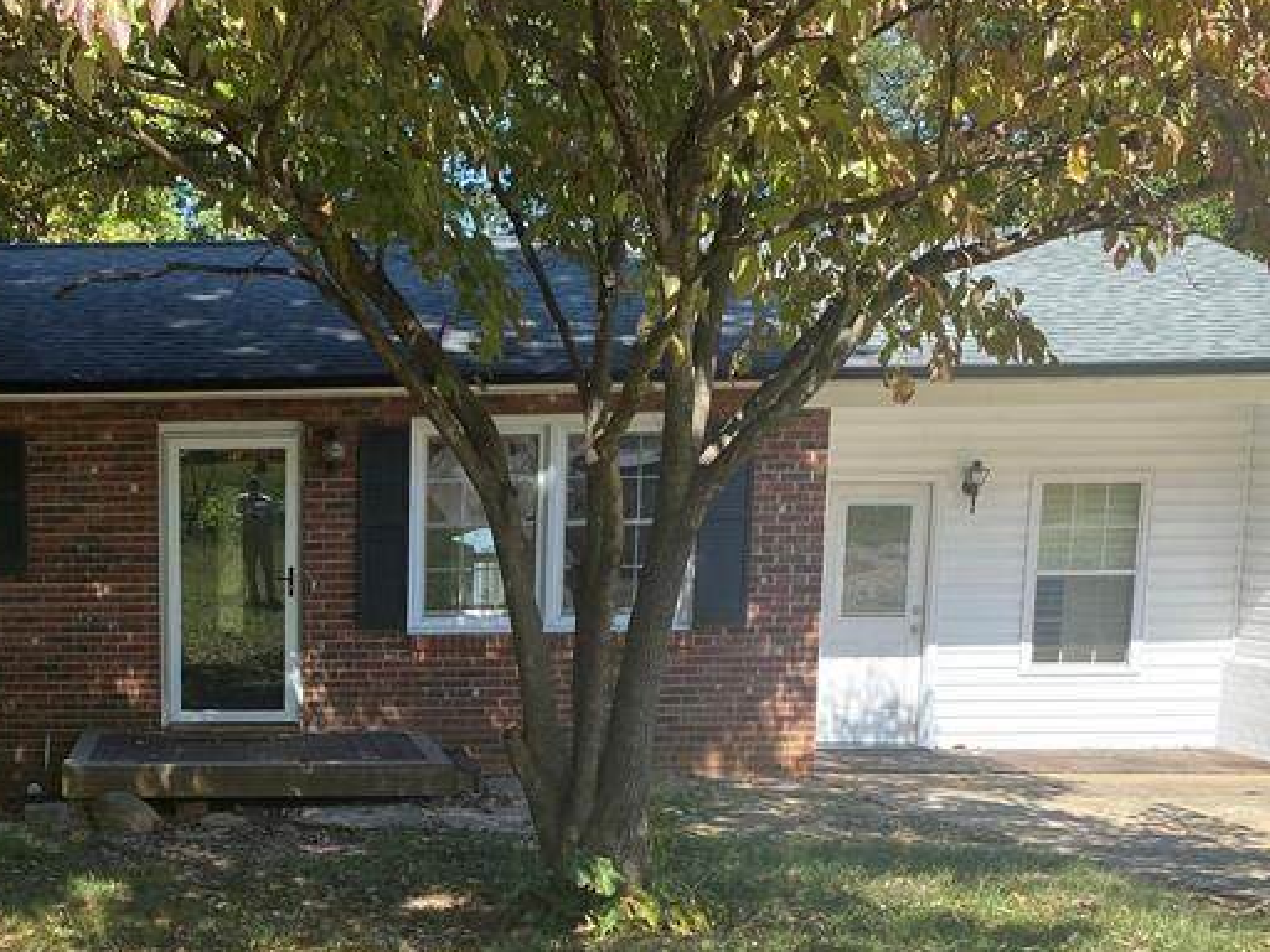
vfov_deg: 27.1
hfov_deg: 35.0
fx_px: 1908
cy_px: 843
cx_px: 164
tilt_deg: -9.3
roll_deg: +1.6
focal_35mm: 52
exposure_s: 1/788
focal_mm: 4.25
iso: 32
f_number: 1.8
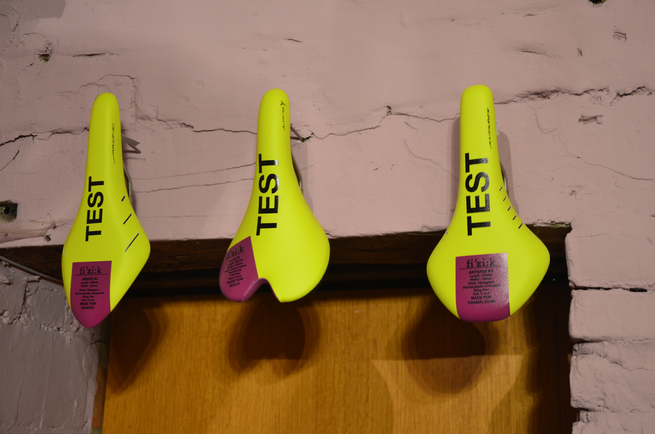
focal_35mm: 60
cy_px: 217
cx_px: 328
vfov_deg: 22.5
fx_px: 1089
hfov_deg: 33.5
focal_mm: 40
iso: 800
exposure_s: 1/5
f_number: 5
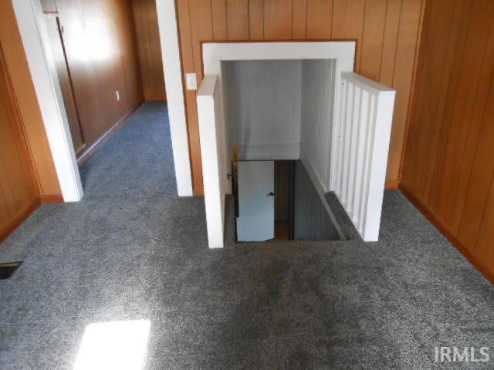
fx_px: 371
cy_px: 185
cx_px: 247
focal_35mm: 26
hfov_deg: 67.3
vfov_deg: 53.1
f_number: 3.5
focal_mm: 4.6
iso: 800
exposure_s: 1/40
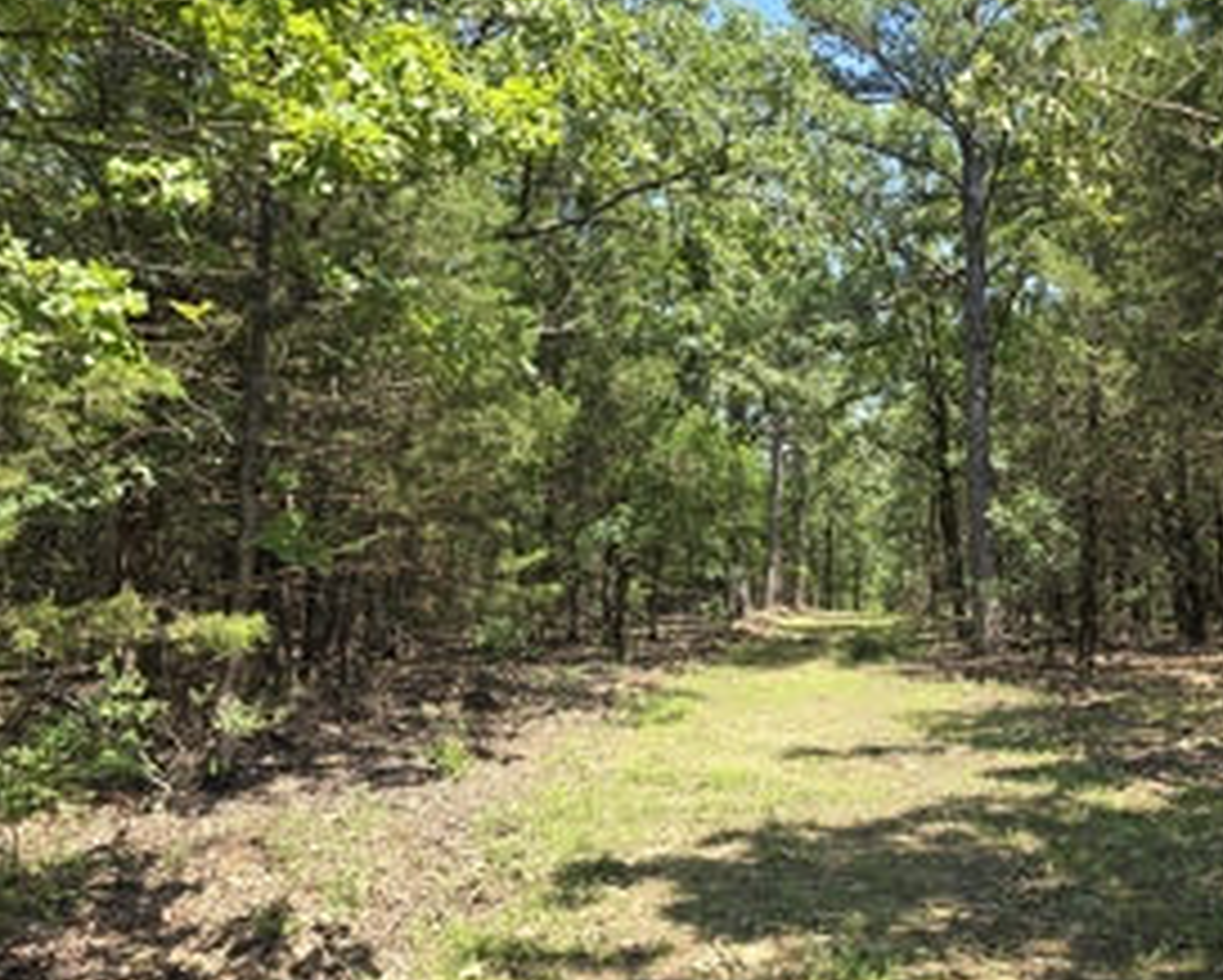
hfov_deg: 53.1
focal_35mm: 33
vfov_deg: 44.4
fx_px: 1195
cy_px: 566
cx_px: 818
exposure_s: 1/195
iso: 12
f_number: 1.7
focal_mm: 6.3
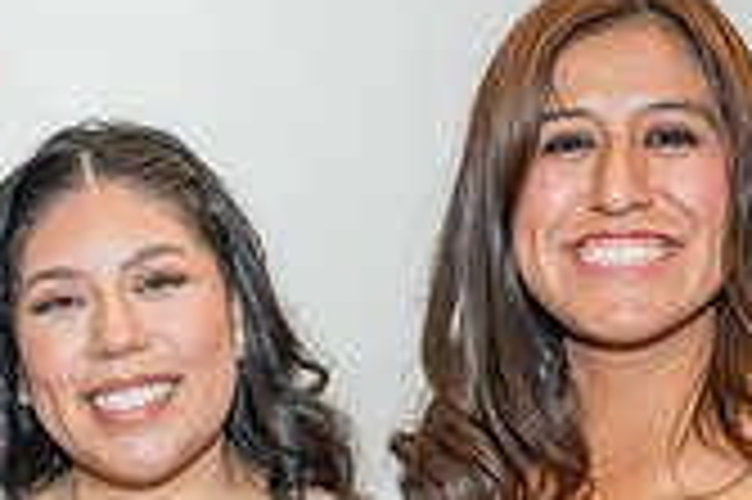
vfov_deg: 10.2
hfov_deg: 15.4
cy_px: 597
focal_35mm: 132
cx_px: 81
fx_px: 2755
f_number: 5.6
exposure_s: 1/200
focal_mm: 38
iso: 1000
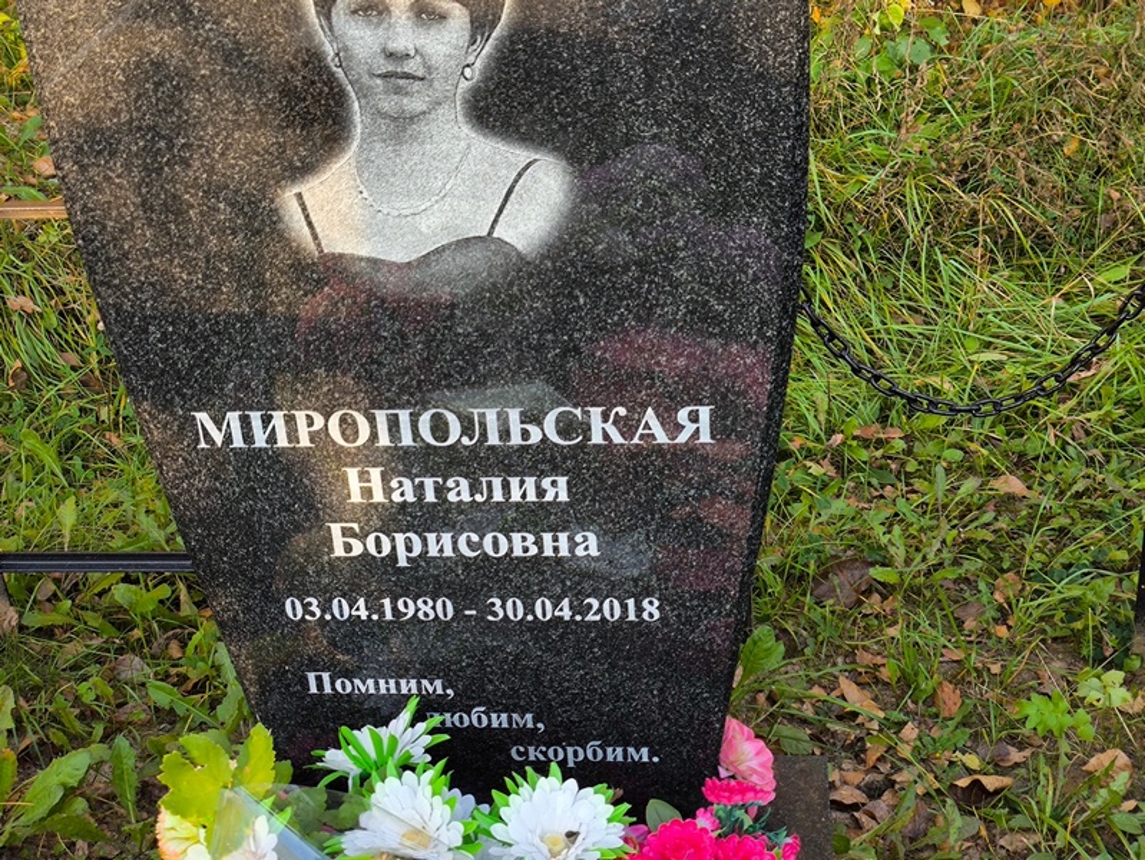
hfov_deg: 38.2
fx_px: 1655
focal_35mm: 50
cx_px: 572
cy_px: 430
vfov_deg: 29.1
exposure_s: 1/120
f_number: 1.7
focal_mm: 4.71
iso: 64
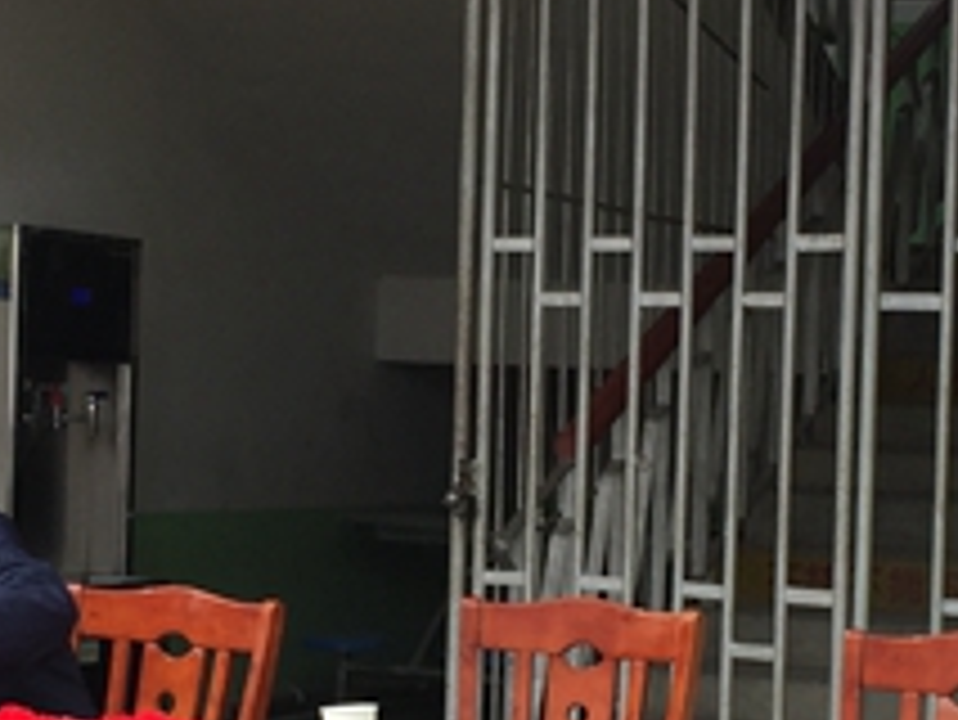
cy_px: 513
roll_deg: -1.7
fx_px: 3018
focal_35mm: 109
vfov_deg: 13.6
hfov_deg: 18.0
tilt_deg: -2.4
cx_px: 405
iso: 32
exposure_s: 1/430
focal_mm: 4.15
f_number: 2.2
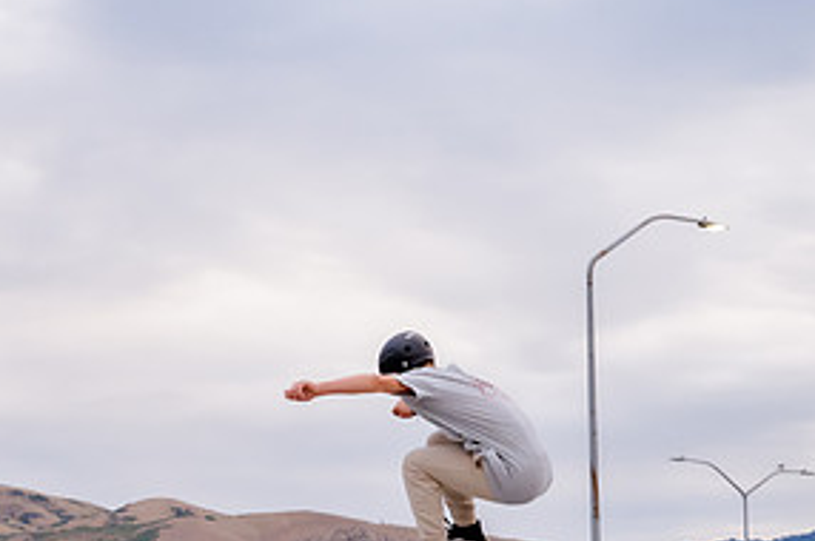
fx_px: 3595
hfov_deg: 12.9
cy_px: 458
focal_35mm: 159
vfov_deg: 8.6
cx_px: 234
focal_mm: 75
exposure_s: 1/400
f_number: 9
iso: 2500
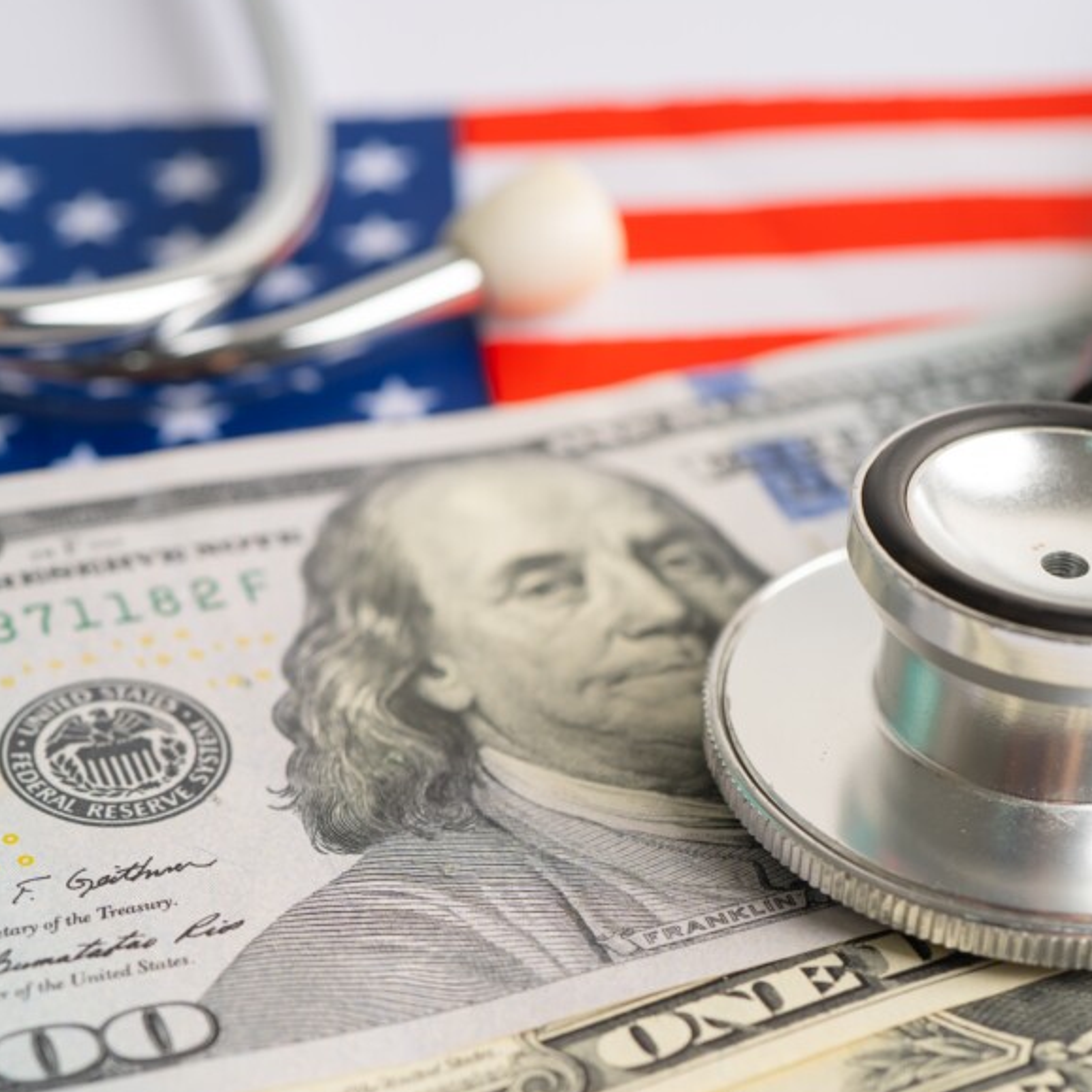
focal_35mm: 88
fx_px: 3141
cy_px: 577
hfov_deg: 19.7
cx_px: 551
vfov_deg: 19.7
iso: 100
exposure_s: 1/125
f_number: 5
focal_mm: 50
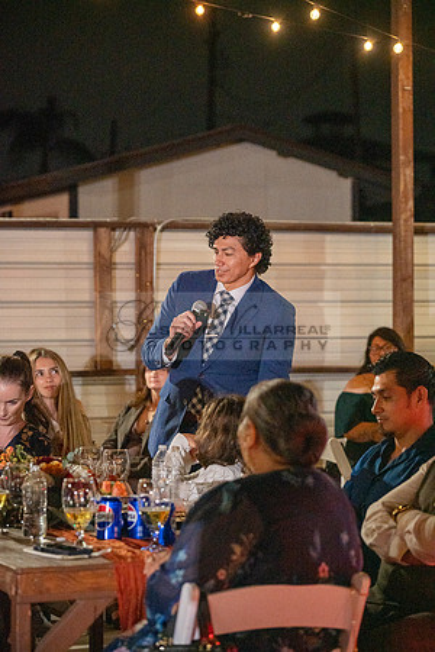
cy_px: 326
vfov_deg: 19.5
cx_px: 218
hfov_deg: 13.0
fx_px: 1903
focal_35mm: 105
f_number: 4
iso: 3200
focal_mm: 105
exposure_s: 1/160
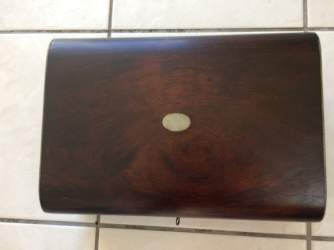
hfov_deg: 61.7
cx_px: 167
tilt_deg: -83.4
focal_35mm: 29
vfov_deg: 48.2
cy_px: 125
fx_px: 280
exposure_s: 1/50
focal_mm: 4.15
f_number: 2.2
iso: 40
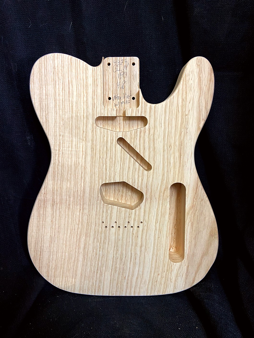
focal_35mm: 26
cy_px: 169
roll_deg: +0.9
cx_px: 127
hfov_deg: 53.1
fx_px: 254
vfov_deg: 67.3
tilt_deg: -12.3
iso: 160
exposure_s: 1/60
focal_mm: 4.25
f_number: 1.8
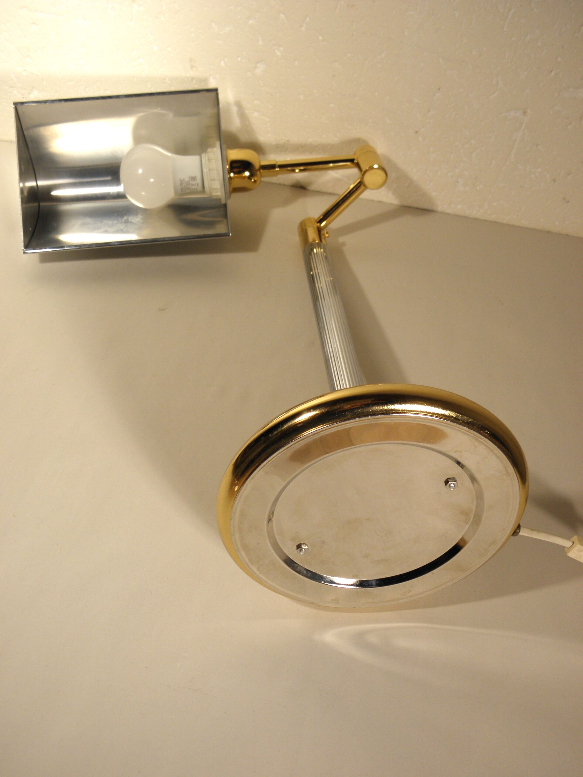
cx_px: 292
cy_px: 388
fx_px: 741
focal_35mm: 33
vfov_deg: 55.4
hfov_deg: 42.9
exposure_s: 1/40
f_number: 3.6
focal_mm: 5.9
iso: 100
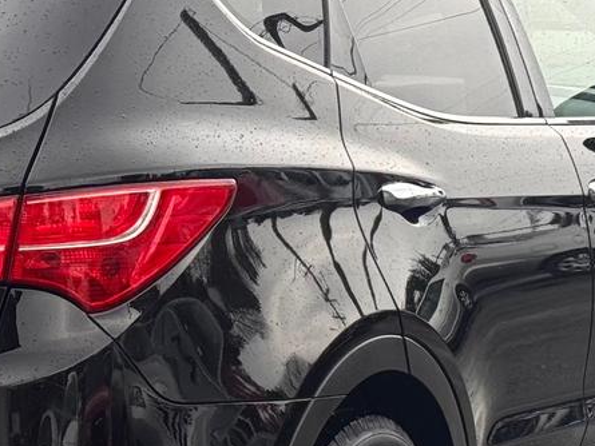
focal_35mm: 138
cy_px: 354
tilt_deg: -4.8
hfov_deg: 14.1
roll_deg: +1.6
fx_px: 2373
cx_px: 49
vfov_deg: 10.7
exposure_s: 1/407
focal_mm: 6.76
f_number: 1.78
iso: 64
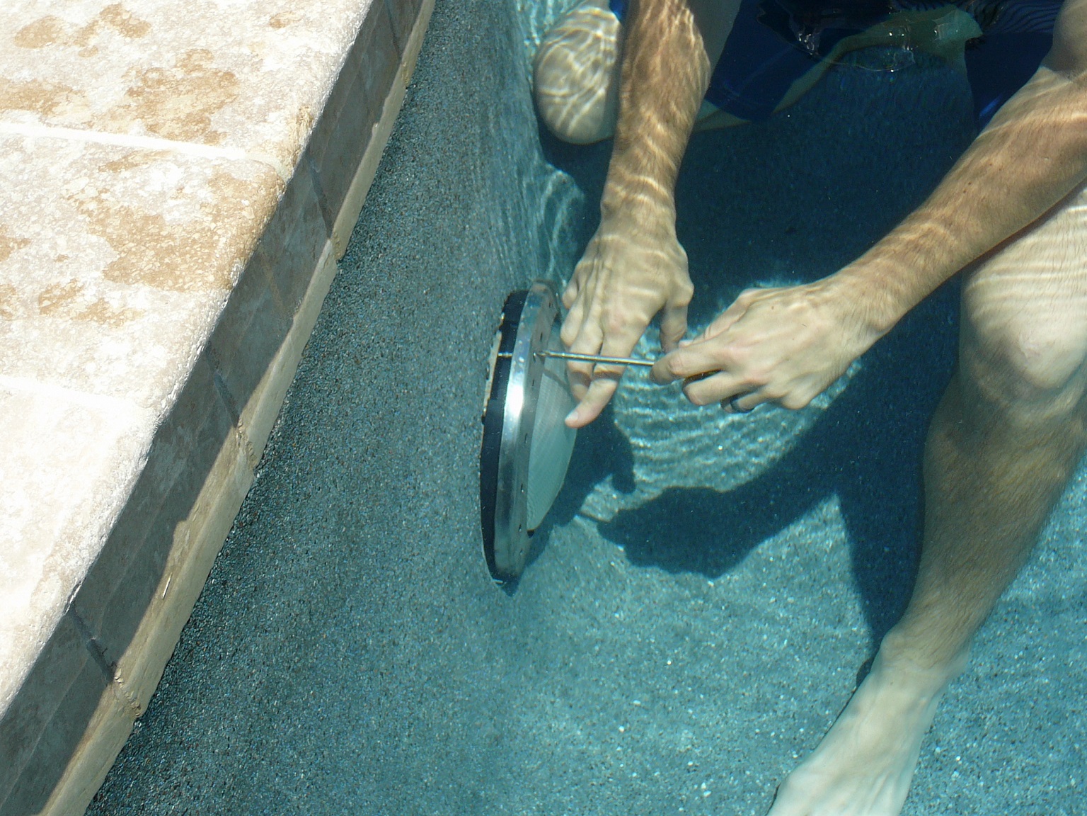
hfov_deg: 34.9
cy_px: 408
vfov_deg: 26.6
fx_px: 1727
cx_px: 544
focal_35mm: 55
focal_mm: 8.2
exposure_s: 1/800
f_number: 3.5
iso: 80
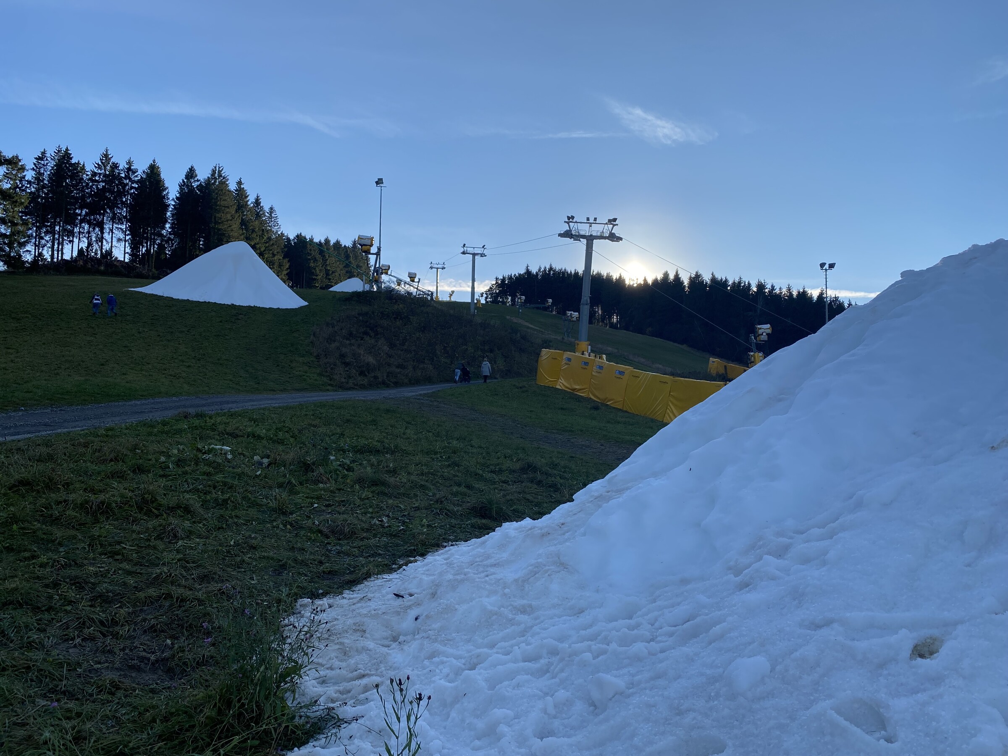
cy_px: 378
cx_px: 504
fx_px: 757
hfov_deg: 67.3
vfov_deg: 53.1
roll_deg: -1.6
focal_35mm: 26
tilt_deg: +6.9
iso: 32
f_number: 1.8
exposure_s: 1/2315
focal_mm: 4.25
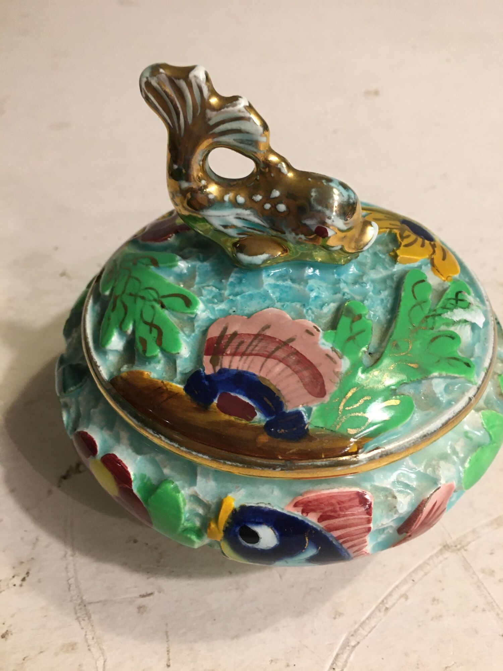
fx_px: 562
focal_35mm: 29
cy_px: 336
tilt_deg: -39.1
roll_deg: +2.3
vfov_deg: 61.7
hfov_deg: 48.2
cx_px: 252
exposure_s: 1/33
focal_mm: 4.15
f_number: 2.2
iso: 160
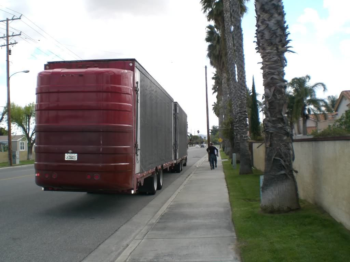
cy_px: 131
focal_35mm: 38
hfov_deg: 49.0
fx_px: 384
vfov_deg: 37.7
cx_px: 175
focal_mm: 6.3
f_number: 4.4
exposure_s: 1/200
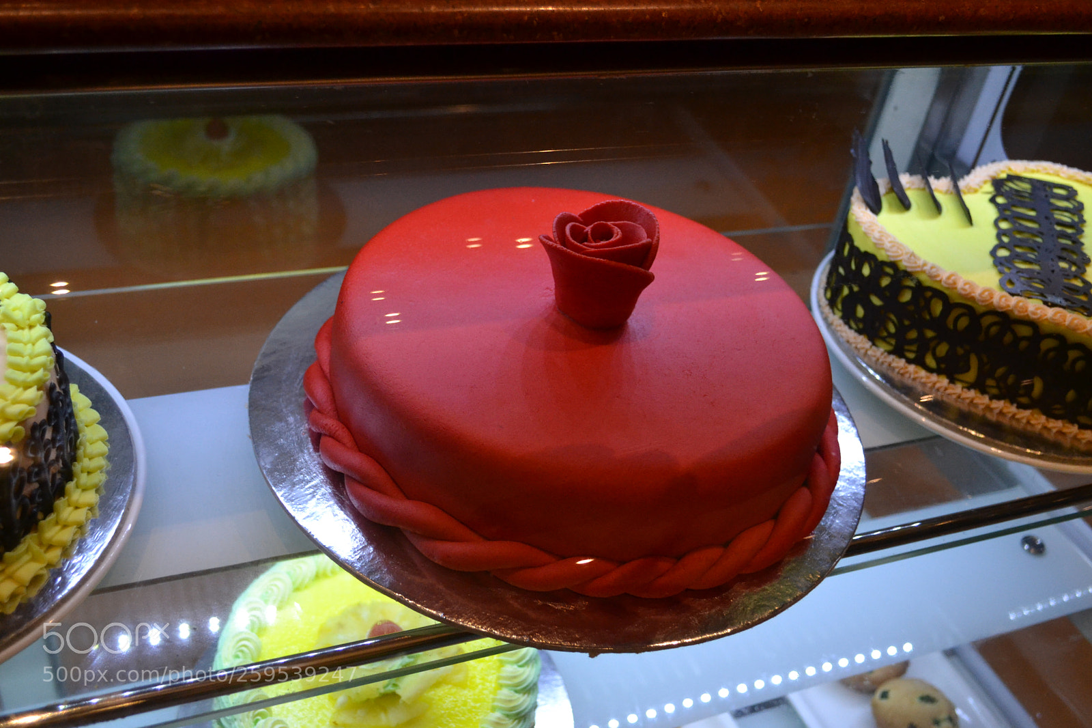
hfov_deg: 53.1
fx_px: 1092
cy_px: 364
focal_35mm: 36
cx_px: 546
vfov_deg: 36.9
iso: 1600
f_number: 4
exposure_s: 1/160
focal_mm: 24
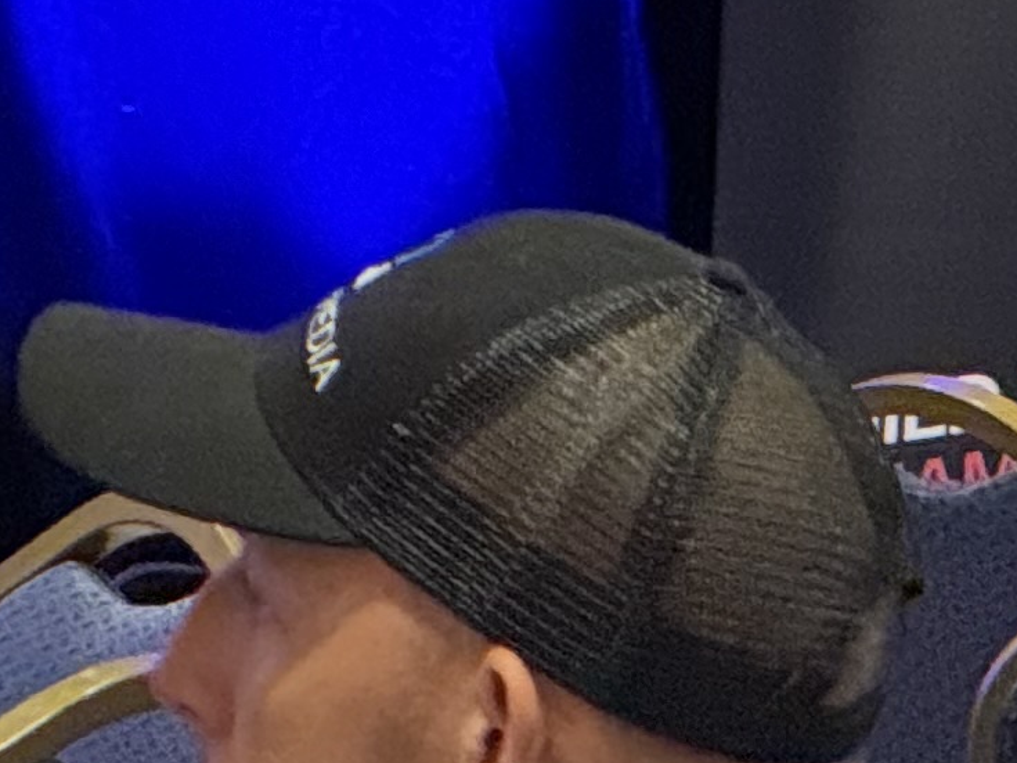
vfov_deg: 2.3
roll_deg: -1.7
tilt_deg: -0.4
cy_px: -492
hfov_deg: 3.0
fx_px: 19329
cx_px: -1384
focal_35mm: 658
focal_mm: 15.66
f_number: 2.8
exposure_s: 1/40
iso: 800
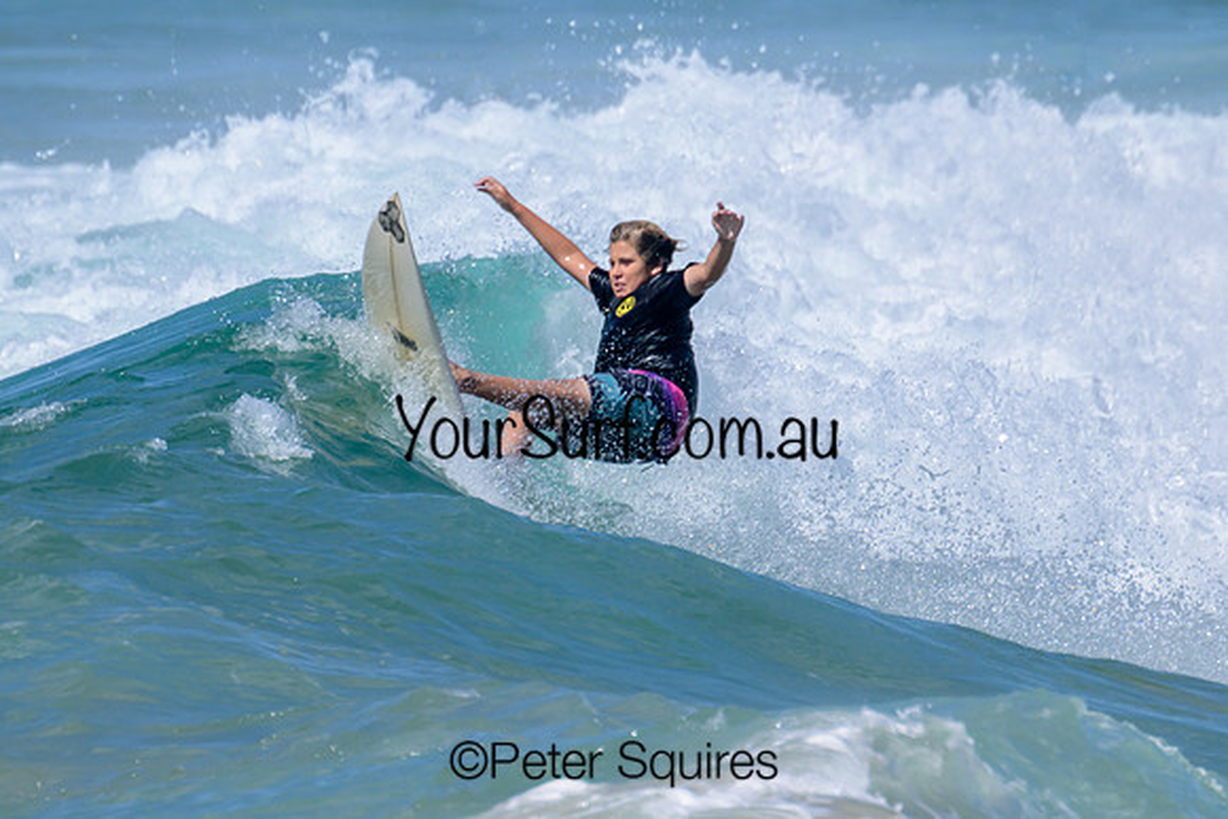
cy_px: 450
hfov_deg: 1.9
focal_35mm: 1085
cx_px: 497
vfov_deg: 1.3
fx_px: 37028
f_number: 11
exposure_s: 1/2000
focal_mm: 800
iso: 500
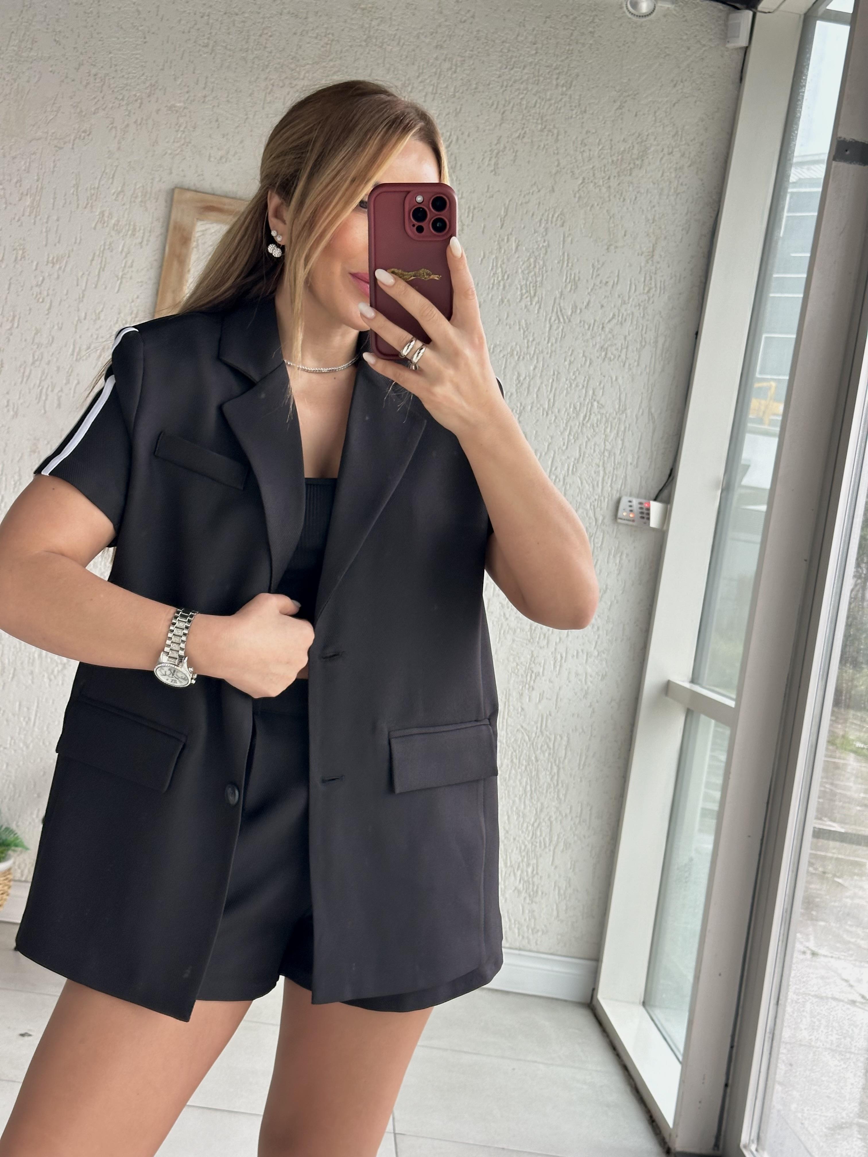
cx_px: 434
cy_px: 578
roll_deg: -9.2
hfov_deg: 30.3
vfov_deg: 39.7
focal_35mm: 48
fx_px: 1605
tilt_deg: -23.1
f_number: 1.78
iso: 100
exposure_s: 1/50
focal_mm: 6.86
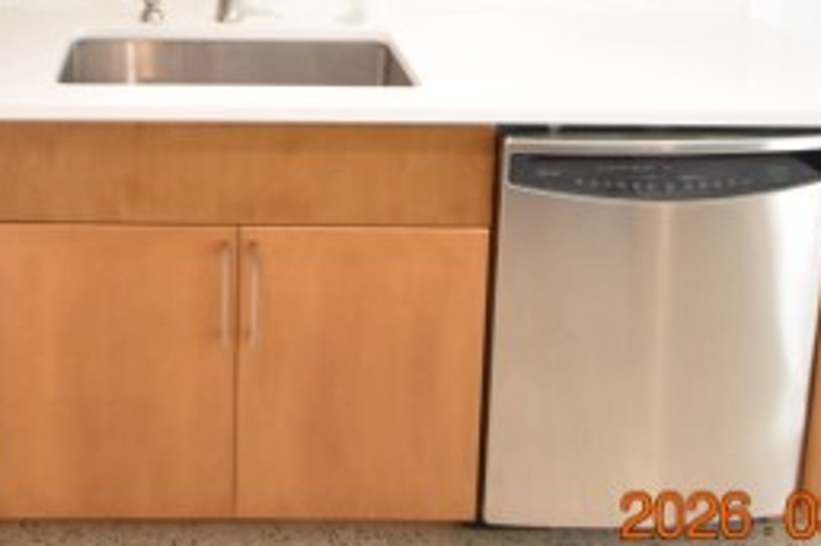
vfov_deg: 27.4
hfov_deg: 44.7
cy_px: -134
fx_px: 957
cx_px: 198
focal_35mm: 42
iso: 800
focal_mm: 10
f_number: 3.5
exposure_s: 1/30
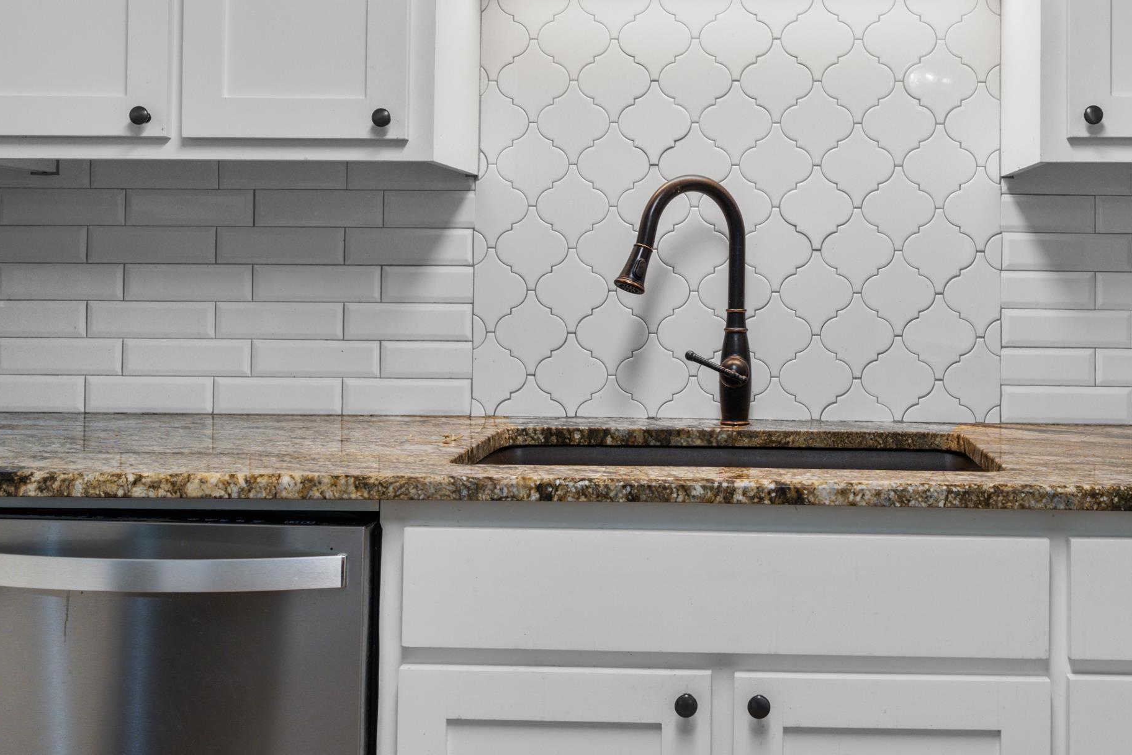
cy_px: 249
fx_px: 1163
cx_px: 729
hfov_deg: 51.2
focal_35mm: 37
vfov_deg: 35.6
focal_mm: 18
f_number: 8
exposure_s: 1/160
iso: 400
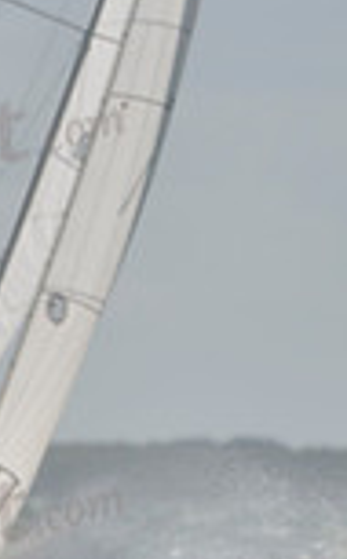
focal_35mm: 1394
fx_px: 21192
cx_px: -577
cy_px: 415
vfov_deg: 1.5
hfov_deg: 0.9
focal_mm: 360
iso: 280
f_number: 7.1
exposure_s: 1/2000
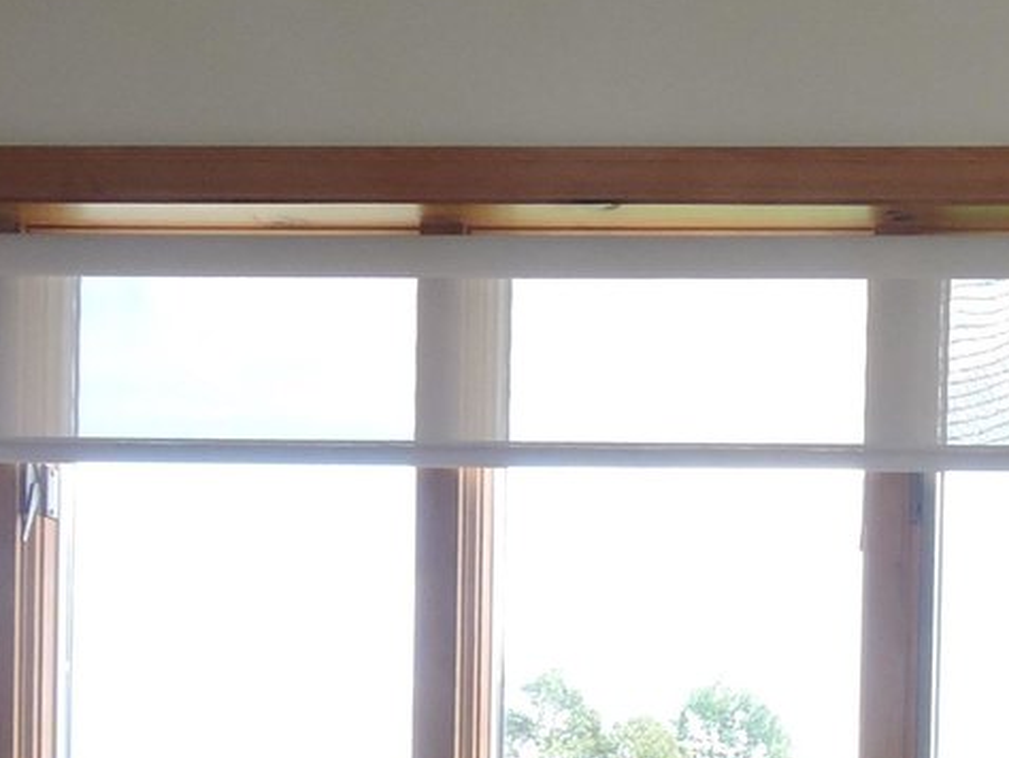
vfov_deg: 16.5
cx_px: 1241
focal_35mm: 81
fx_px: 2362
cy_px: 1148
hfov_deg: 22.1
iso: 100
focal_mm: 4.3
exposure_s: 1/30
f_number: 3.3
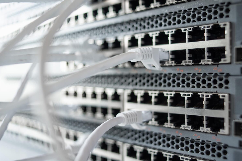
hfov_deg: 53.1
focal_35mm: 36
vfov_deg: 36.9
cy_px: 80
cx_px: 118
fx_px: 242
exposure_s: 1/50
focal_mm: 35
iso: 500
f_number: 3.5
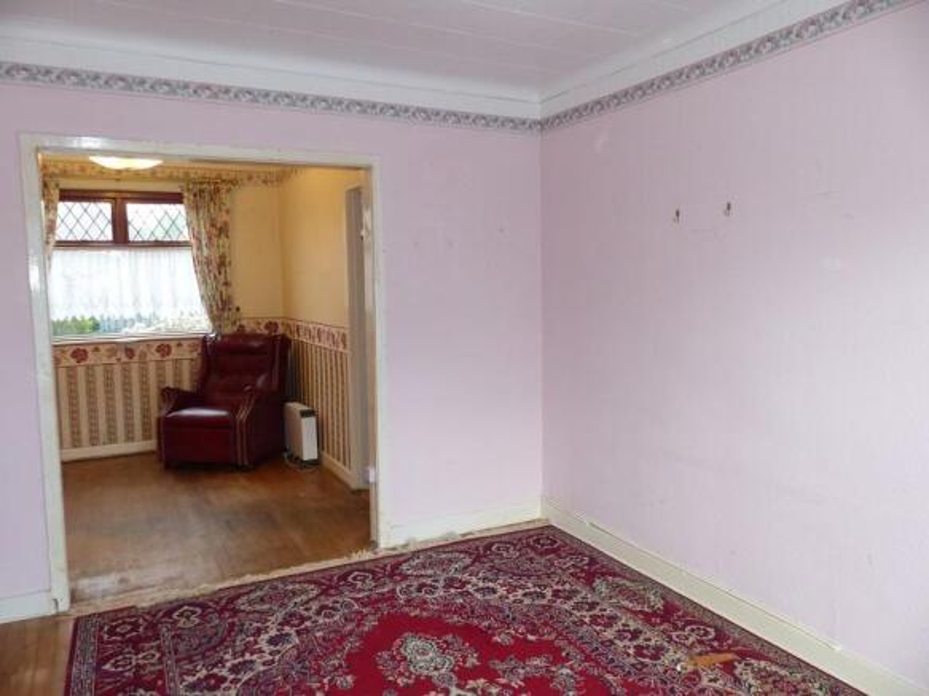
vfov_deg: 54.9
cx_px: 464
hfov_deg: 69.4
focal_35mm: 25
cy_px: 348
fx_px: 671
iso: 320
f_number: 2.8
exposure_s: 1/60
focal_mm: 4.5
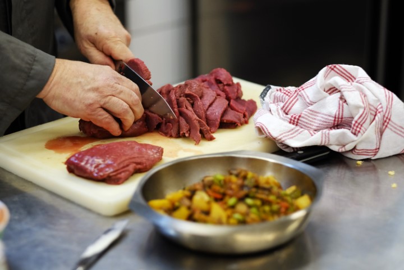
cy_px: 135
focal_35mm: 84
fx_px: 943
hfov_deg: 24.2
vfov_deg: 16.3
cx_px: 202
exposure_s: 1/1250
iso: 1600
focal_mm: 56
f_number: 2
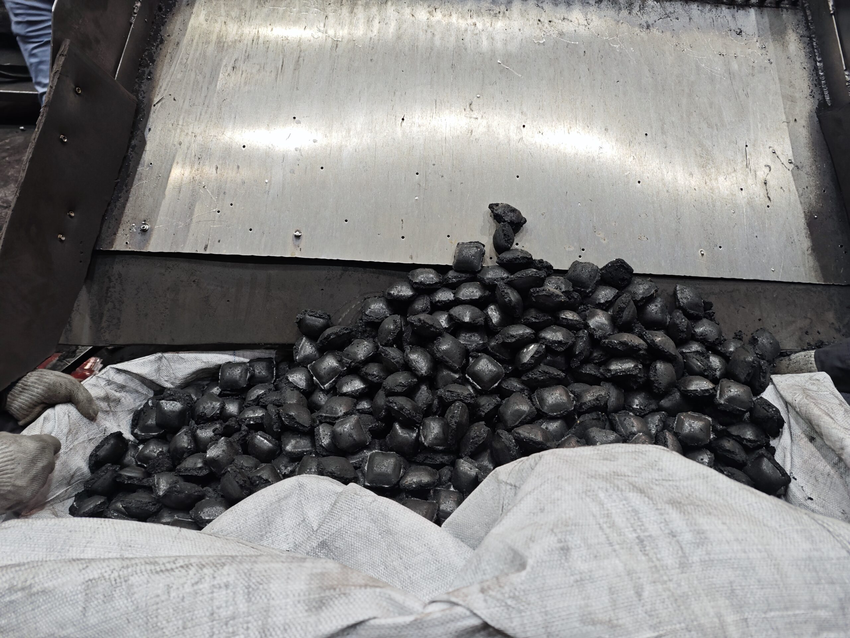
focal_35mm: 23
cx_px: 425
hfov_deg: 73.9
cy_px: 319
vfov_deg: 58.9
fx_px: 565
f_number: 1.6
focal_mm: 6.55
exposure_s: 1/50
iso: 80
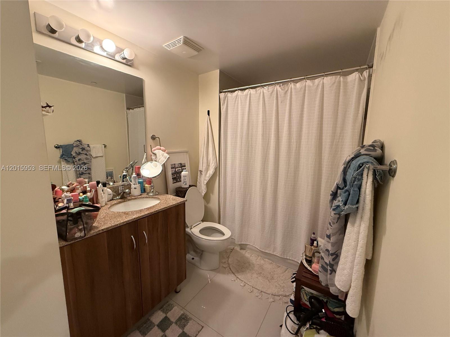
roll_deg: -0.8
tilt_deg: -8.0
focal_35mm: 14
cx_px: 225
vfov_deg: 85.7
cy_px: 168
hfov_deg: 102.1
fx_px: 182
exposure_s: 1/60
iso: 500
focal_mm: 2.22
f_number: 2.2
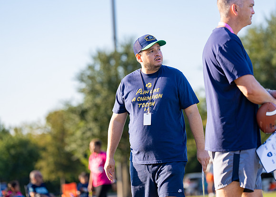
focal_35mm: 156
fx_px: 1220
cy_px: 89
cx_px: 143
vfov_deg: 9.2
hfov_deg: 12.9
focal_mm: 133
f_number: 2.8
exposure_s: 1/1600
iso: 200
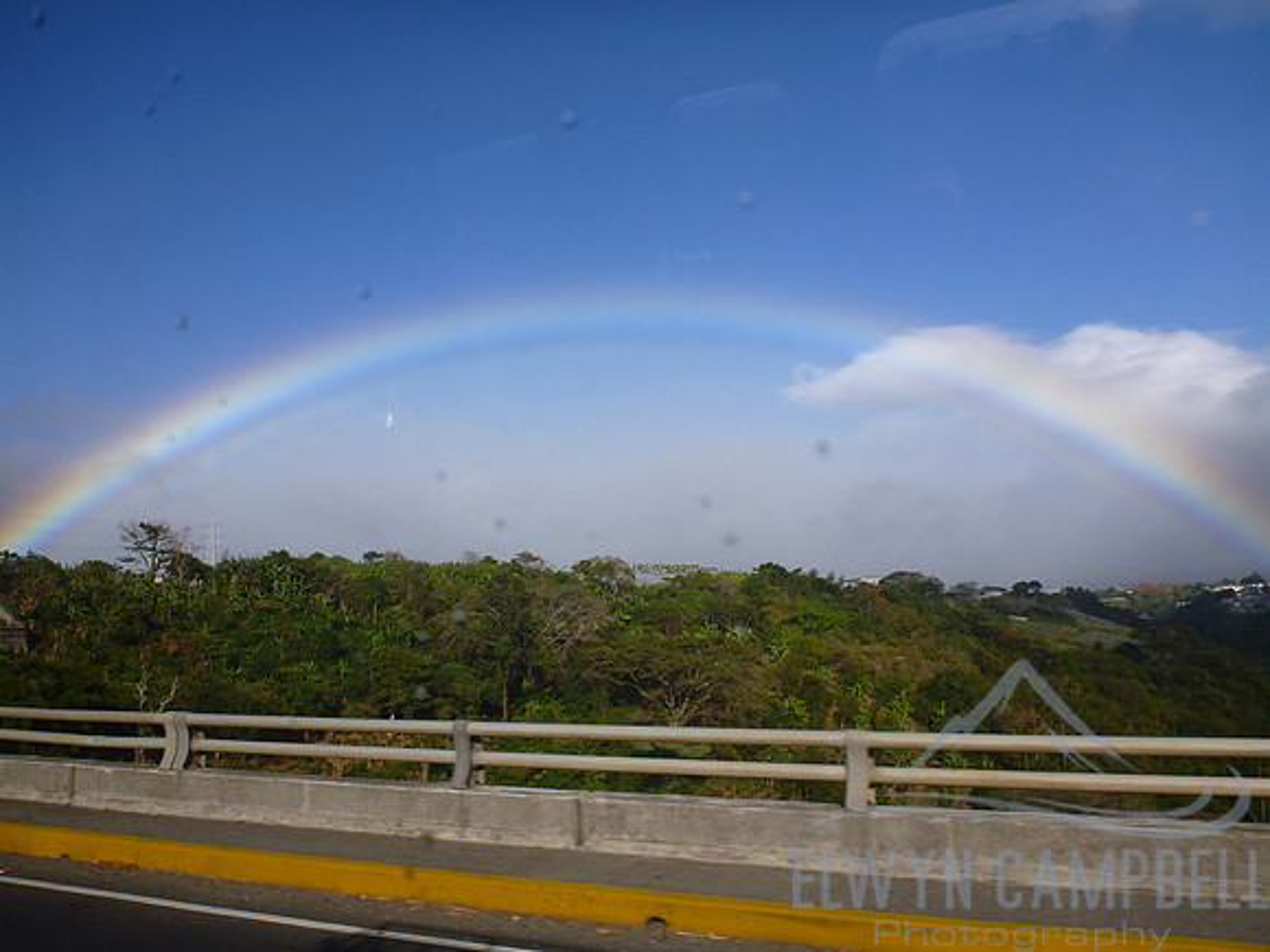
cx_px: 635
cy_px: 476
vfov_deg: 49.7
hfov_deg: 63.4
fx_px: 1027
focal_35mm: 28
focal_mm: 4.9
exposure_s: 1/320
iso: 100
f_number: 3.3
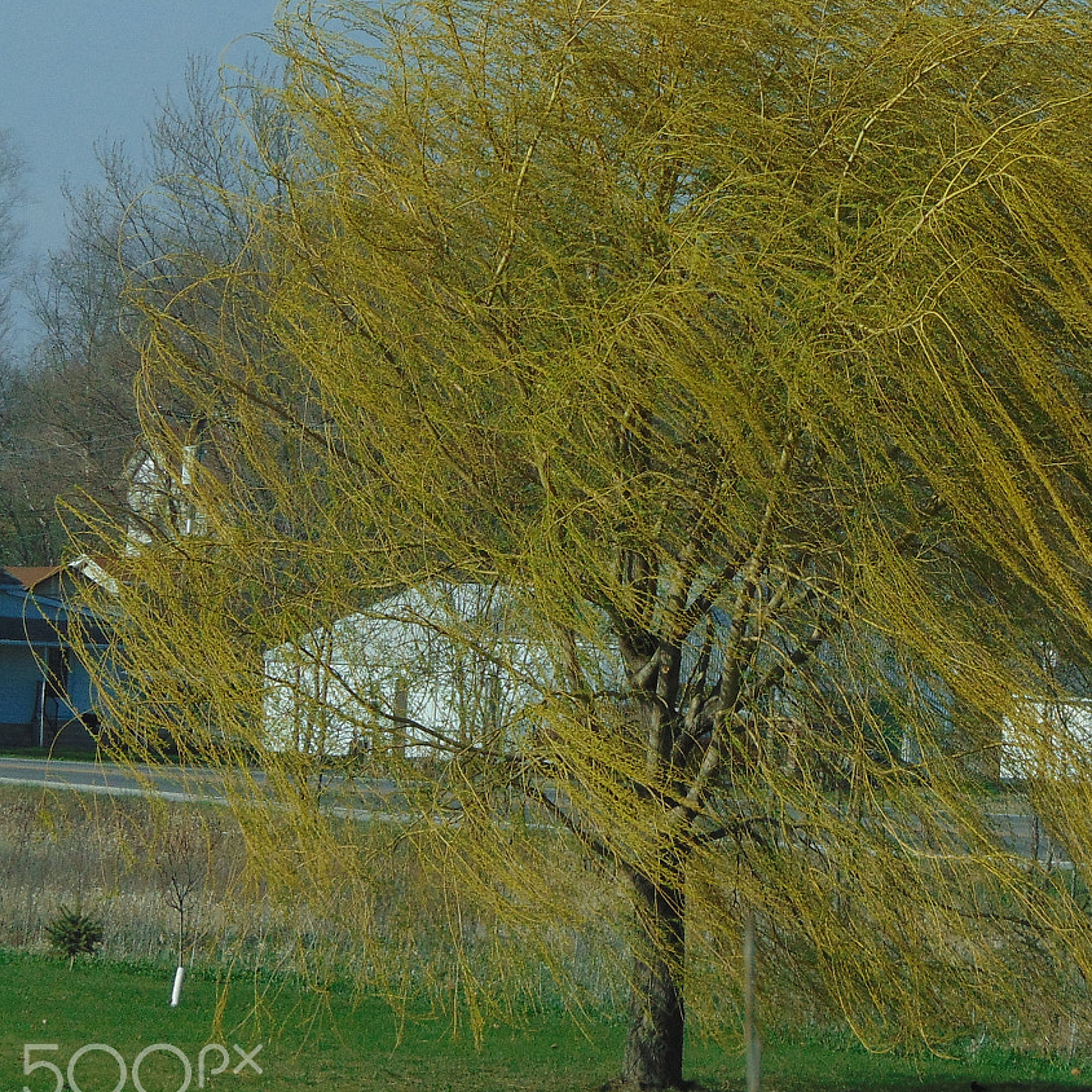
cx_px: 977
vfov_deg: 4.2
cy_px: 467
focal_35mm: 419
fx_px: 14954
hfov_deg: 4.2
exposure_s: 1/200
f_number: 10.7
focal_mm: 44.9
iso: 80
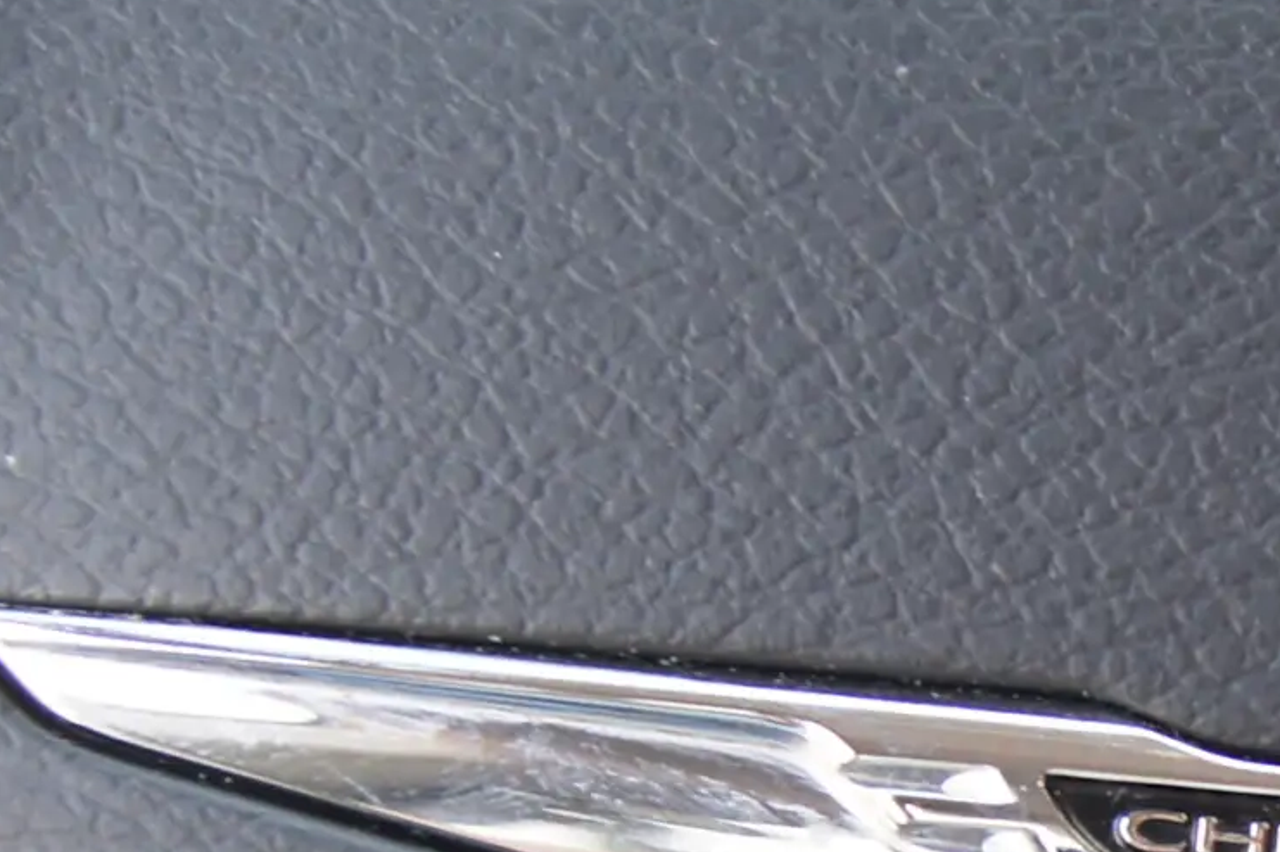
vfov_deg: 7.9
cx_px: 1593
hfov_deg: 11.7
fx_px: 6076
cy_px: 1049
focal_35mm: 171
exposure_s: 1/40
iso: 100
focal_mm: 22
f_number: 4
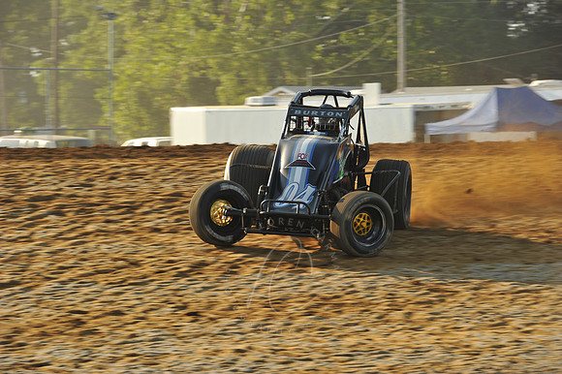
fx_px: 2730
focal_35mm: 175
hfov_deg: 11.8
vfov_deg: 7.8
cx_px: 281
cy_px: 187
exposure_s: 1/320
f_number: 9
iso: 400
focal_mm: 175
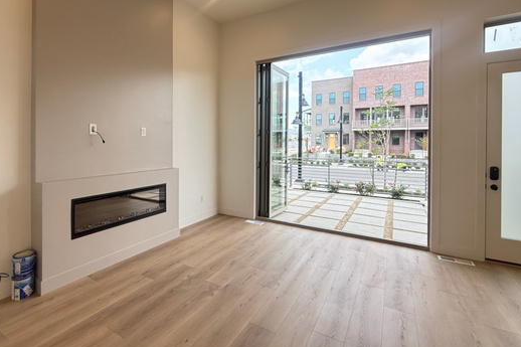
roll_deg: -0.8
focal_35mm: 18
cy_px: 144
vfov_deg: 66.9
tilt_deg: -0.2
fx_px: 260
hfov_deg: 89.7
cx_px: 234
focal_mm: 2.22
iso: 160
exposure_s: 1/120
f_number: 2.2
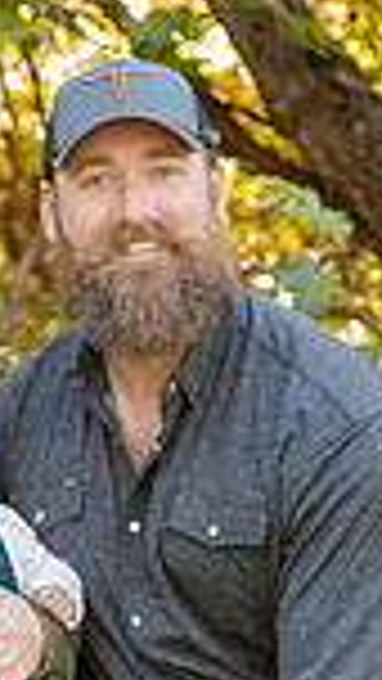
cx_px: 49
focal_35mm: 266
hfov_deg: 4.6
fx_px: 4787
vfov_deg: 8.0
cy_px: 896
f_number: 4
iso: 800
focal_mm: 85
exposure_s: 1/250
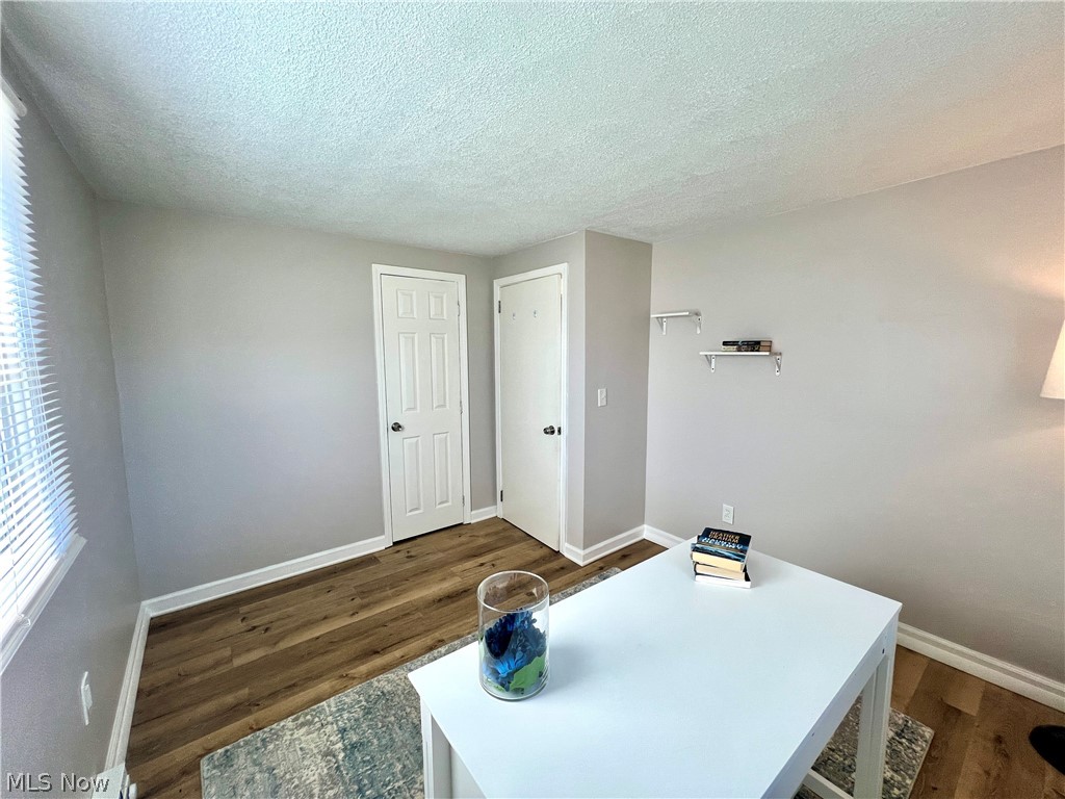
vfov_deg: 89.9
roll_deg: +0.8
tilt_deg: -7.0
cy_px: 400
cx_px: 532
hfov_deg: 106.2
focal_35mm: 13
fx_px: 400
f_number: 1.8
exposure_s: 1/120
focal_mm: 1.57
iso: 80
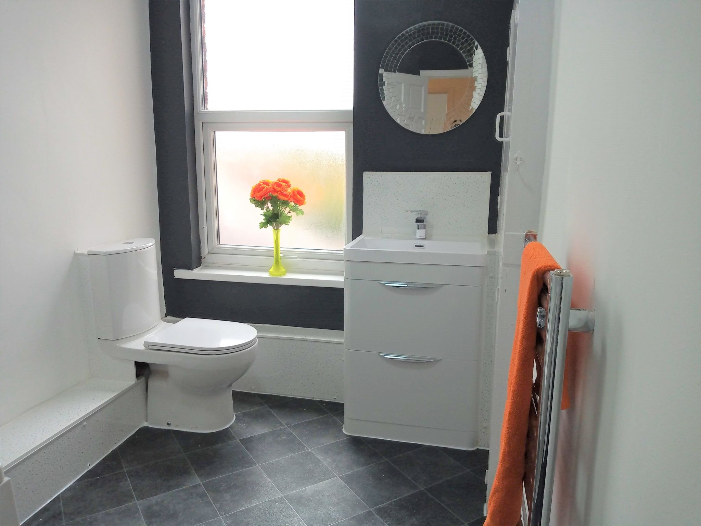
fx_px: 405
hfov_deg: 81.7
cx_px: 350
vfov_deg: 66.0
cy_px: 263
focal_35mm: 20
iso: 135
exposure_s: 1/50
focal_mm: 3.54
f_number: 2
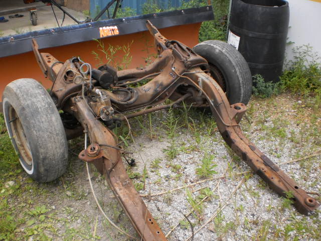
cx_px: 160
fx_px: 334
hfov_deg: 51.4
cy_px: 120
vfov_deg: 39.7
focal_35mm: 36
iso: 100
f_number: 3.1
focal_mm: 6.3
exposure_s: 1/250
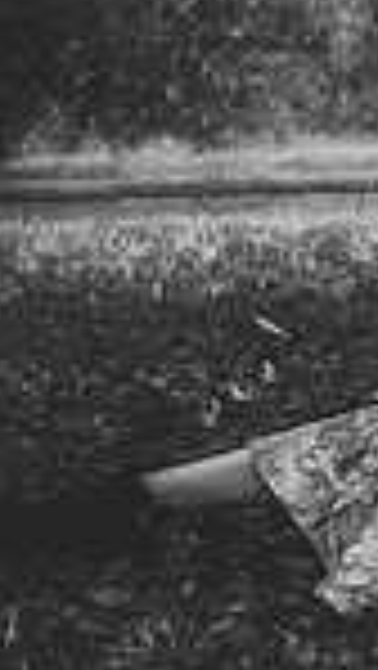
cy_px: 7
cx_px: 1148
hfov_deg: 8.7
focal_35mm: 114
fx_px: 2028
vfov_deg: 18.3
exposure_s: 1/500
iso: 100
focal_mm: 28
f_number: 2.8
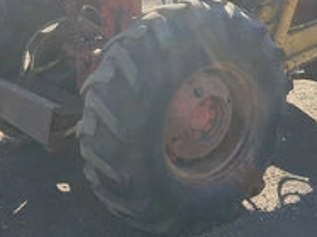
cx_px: 259
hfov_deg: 30.4
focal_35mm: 62
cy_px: 56
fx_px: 567
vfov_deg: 23.4
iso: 25
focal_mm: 3
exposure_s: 1/855
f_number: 1.8
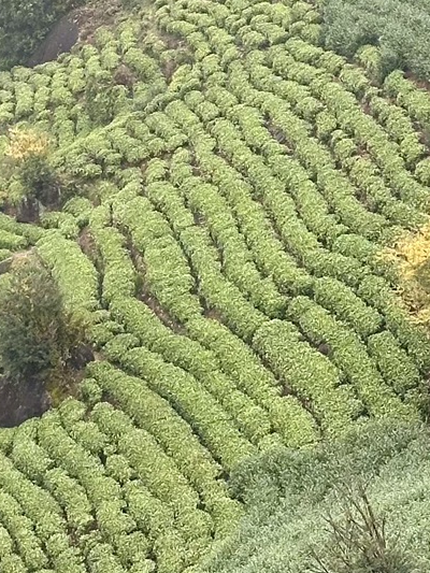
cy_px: 42
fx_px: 2980
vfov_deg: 10.9
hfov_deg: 8.2
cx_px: 124
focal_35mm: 180
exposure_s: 1/226
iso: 64
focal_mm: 6.86
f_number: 1.78
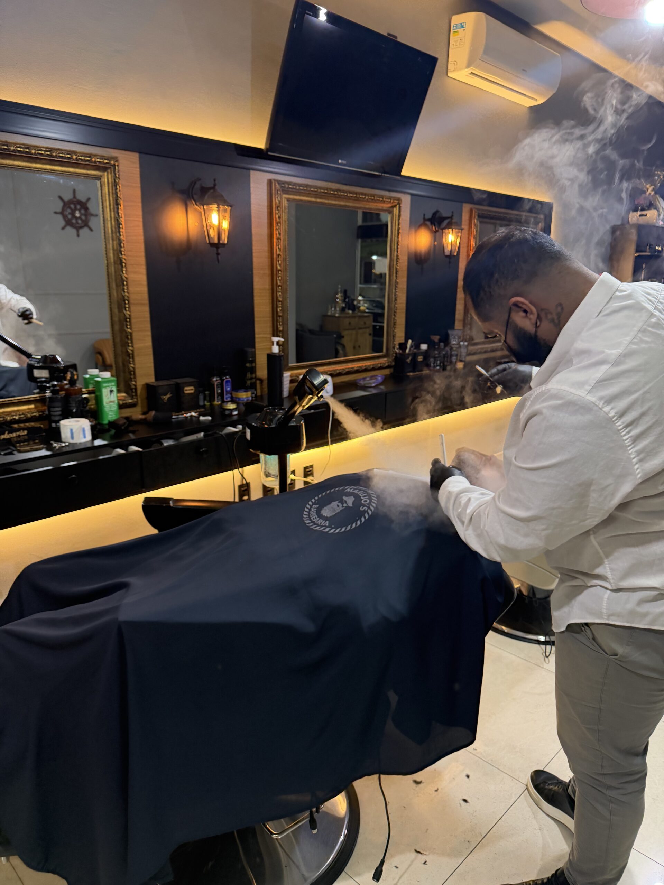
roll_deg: -1.3
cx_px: 332
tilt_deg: -18.2
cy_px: 442
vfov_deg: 71.6
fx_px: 614
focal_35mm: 24
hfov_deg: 56.8
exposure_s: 1/60
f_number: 1.78
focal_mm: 6.76
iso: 250
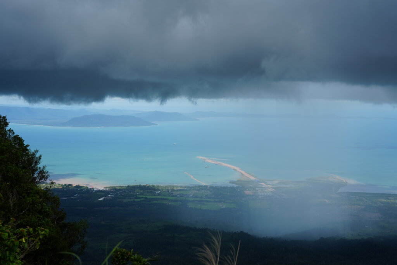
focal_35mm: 51
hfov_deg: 38.9
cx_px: 198
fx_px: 562
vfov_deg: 26.5
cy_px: 132
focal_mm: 51
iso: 100
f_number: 5
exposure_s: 1/640
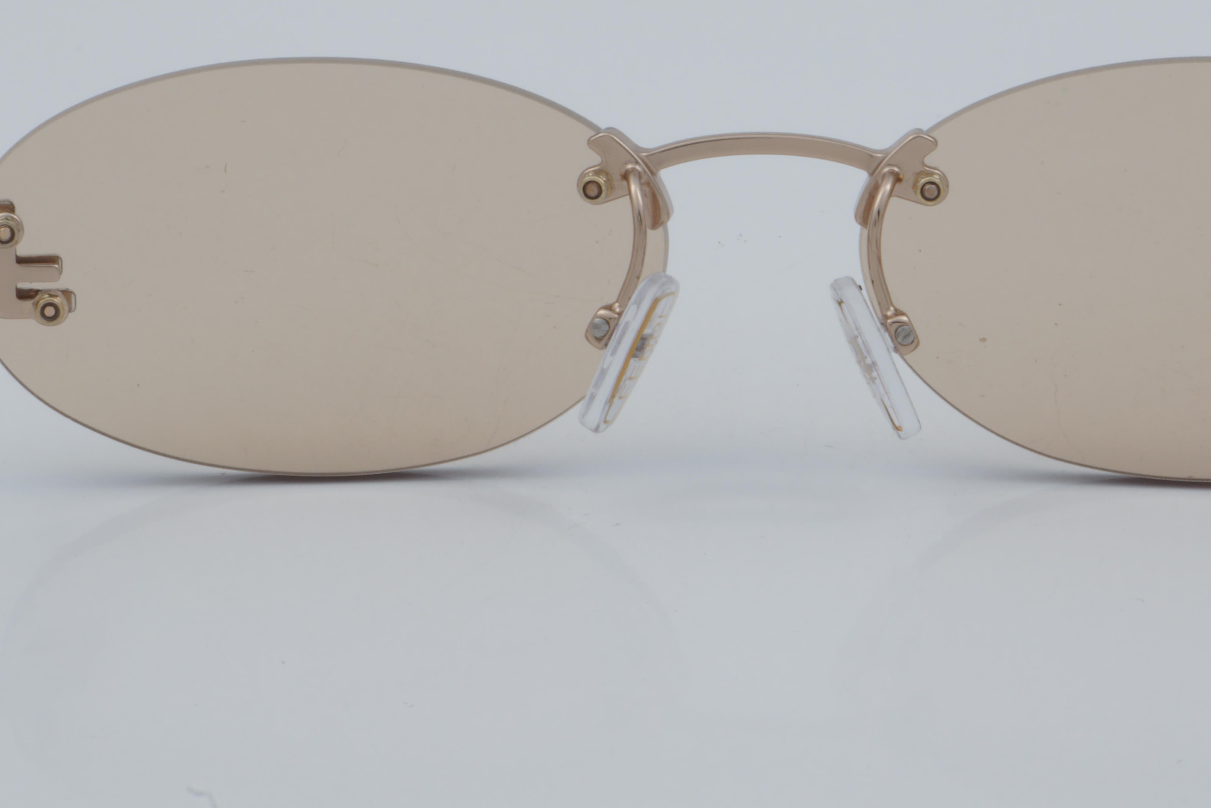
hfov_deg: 16.8
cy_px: 221
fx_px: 4095
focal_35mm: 122
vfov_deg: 11.2
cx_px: 765
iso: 100
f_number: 32
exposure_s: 1/4
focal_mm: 55
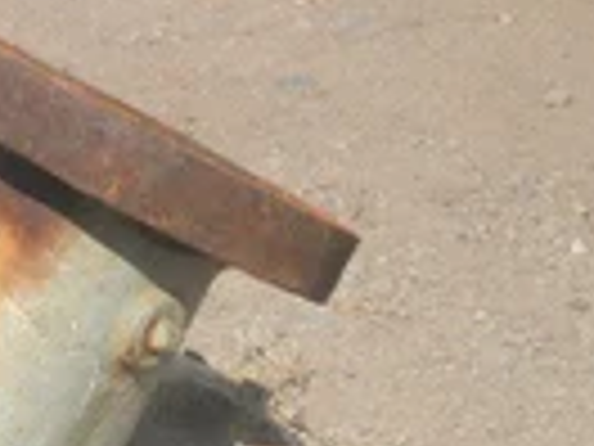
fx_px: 3792
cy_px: 631
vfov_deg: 6.6
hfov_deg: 8.9
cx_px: -58
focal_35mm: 221
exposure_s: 1/125
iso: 64
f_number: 11.3
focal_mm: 12.9
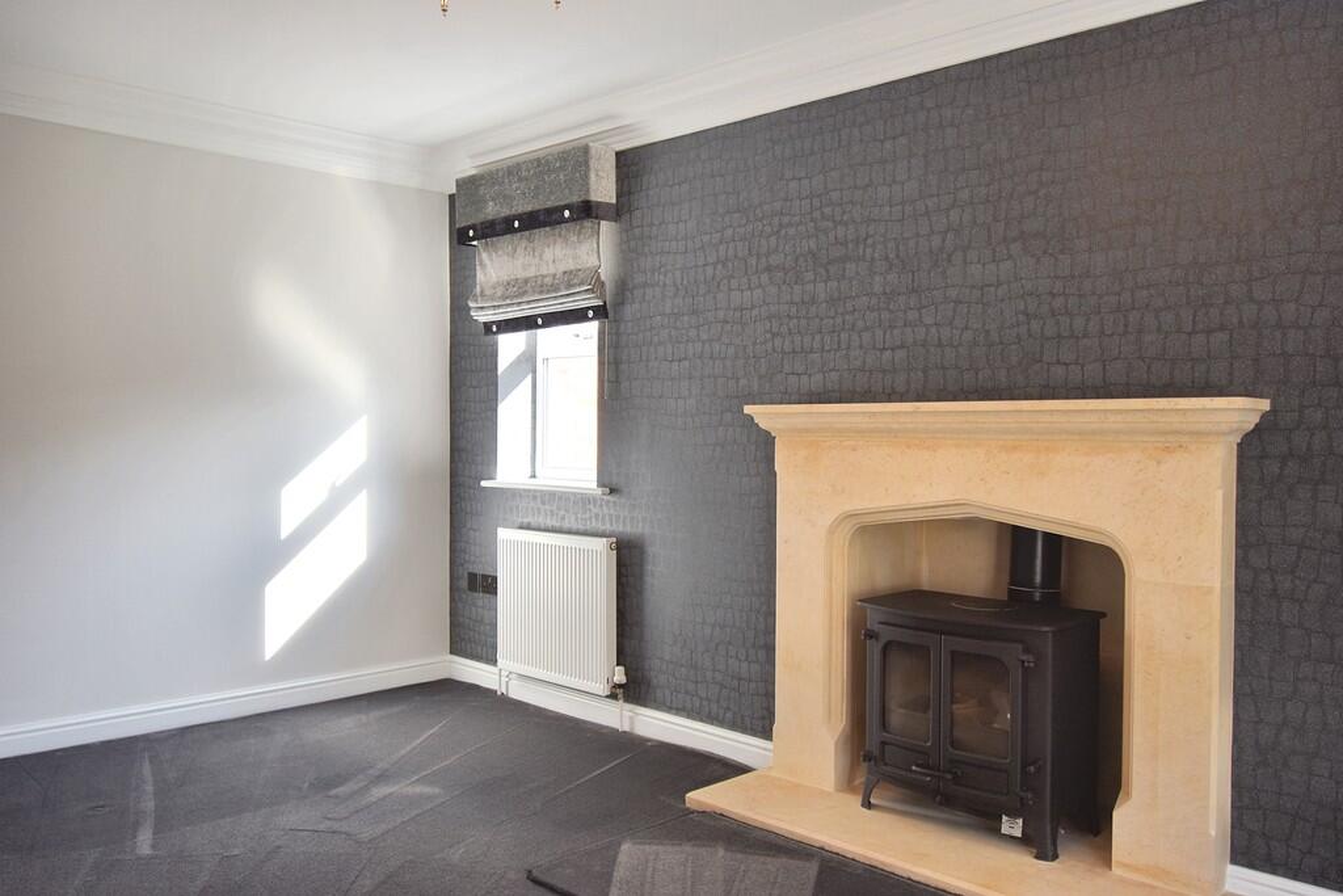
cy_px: 448
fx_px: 1119
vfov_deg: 43.6
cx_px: 672
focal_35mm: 30
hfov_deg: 61.9
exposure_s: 1/50
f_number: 5.6
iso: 100
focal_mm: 20
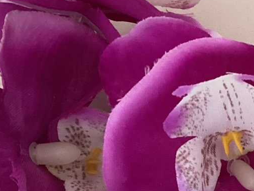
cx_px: 382
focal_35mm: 100
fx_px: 733
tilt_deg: -84.0
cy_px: 205
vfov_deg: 14.5
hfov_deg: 17.6
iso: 320
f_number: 2.4
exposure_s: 1/40
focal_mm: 3.3
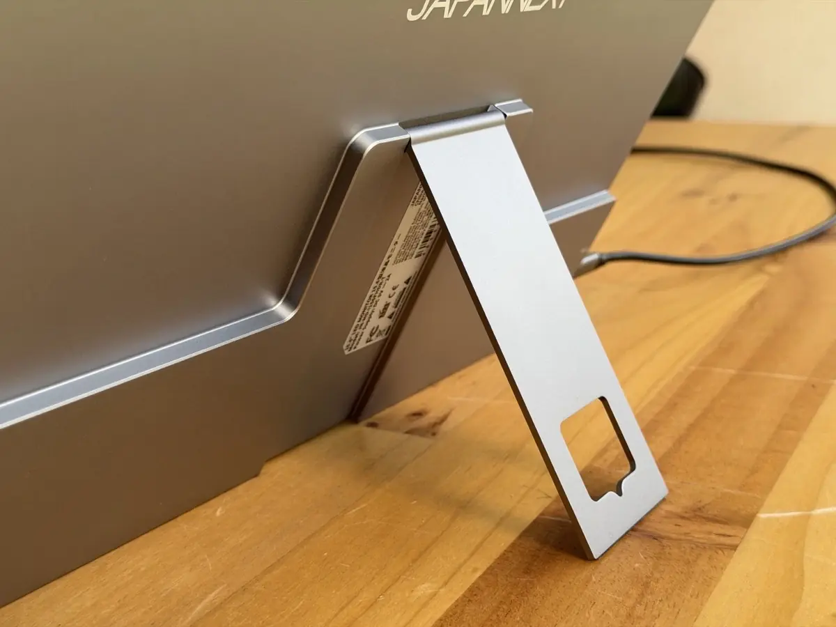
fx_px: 1159
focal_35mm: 48
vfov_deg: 30.3
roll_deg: +1.6
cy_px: 314
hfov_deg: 39.7
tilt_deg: -16.6
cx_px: 418
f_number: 1.78
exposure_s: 1/172
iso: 64
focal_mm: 6.76
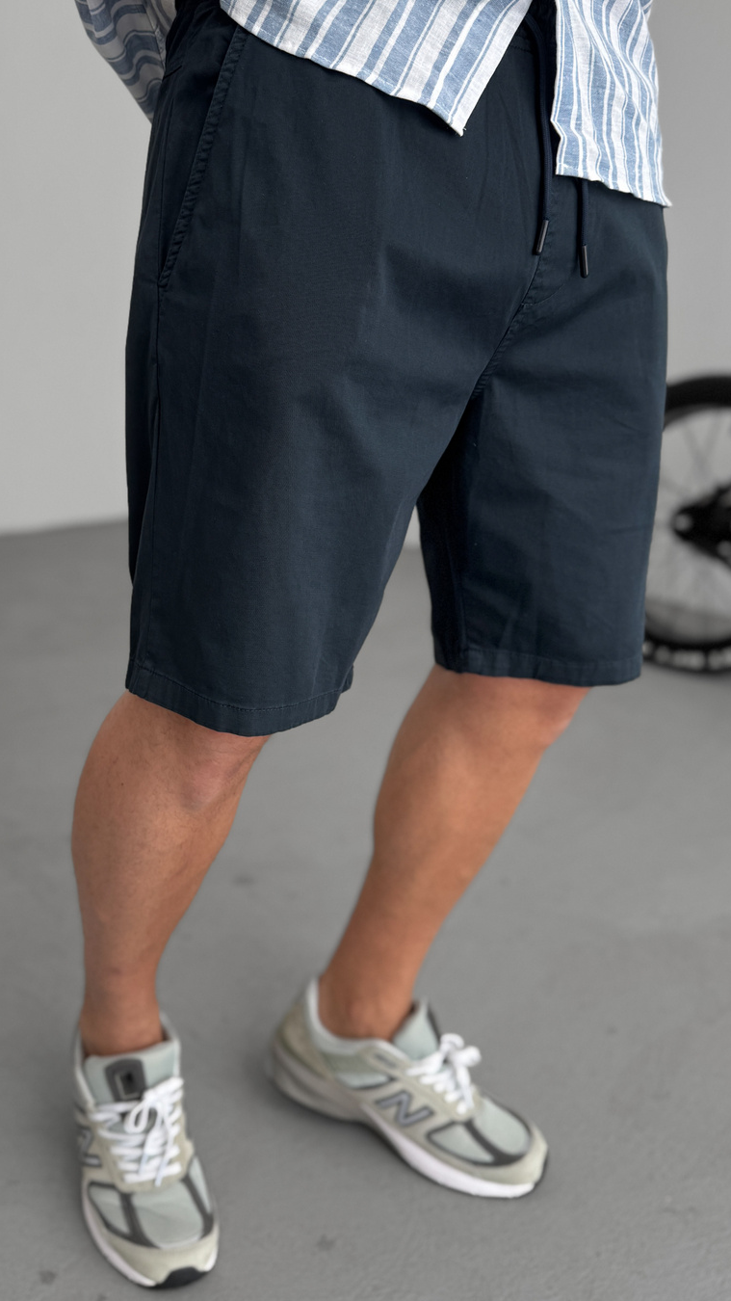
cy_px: 586
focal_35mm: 31
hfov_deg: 37.5
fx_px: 1069
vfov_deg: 62.5
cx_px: 274
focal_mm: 6.76
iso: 64
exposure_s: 1/120
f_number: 1.8
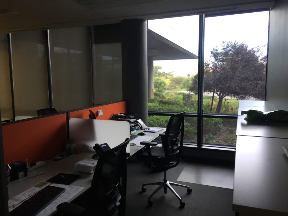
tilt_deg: -7.5
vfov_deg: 48.2
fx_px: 241
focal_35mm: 29
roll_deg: +1.1
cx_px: 144
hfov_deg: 61.7
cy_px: 108
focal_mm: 4.15
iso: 32
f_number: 2.2
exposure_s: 1/33
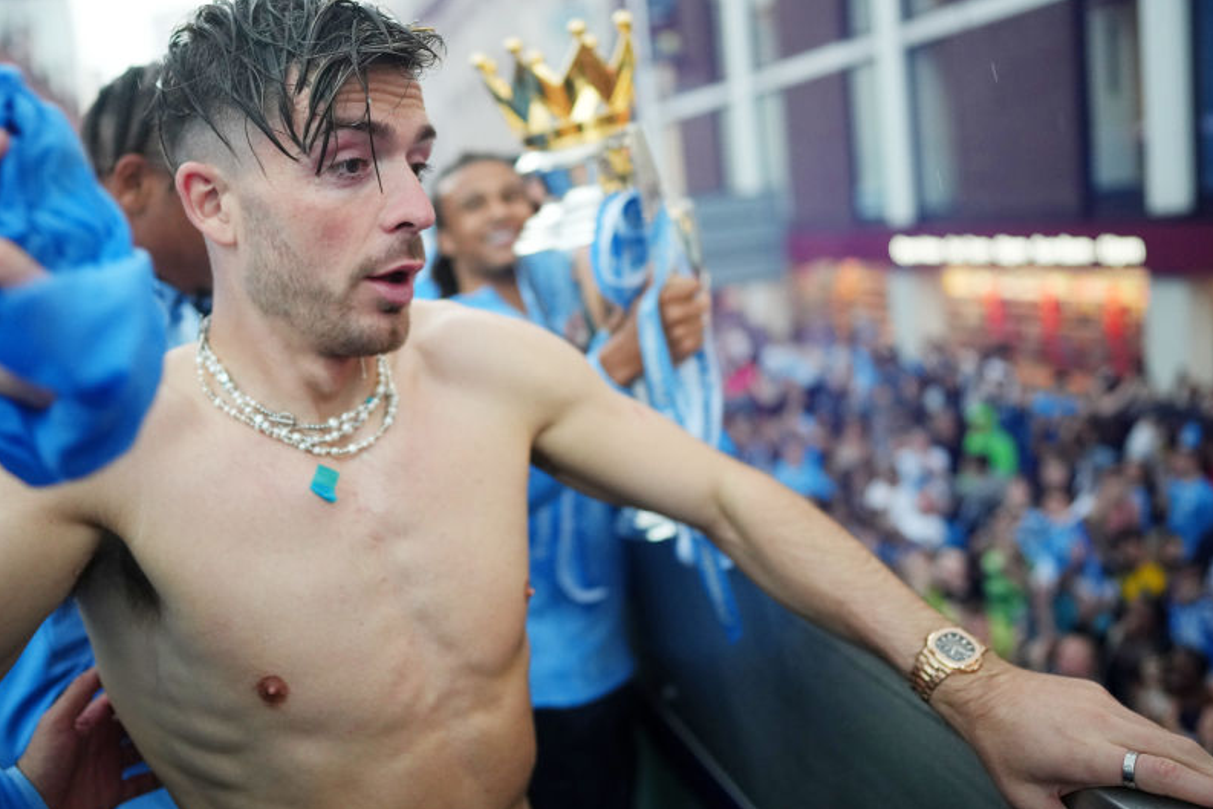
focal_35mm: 31
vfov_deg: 42.2
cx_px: 486
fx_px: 1045
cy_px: 348
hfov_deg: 59.8
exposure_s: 1/400
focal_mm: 24
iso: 2000
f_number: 1.4
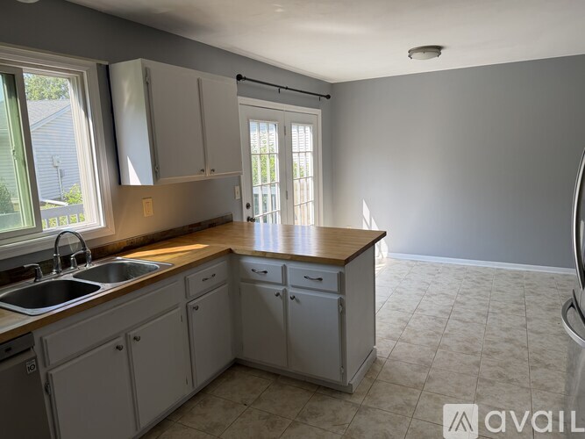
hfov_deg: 71.6
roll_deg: +1.4
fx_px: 406
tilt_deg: -10.5
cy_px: 220
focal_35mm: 24
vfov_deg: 56.8
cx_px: 292
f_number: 1.78
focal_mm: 6.76
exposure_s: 1/702
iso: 100
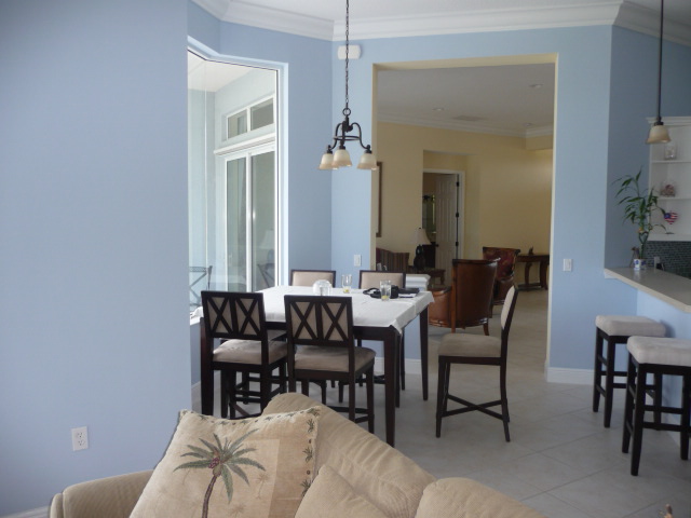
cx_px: 346
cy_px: 259
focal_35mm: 28
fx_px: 559
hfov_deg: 63.4
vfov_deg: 49.7
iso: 125
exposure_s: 1/30
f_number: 3.3
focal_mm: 4.7
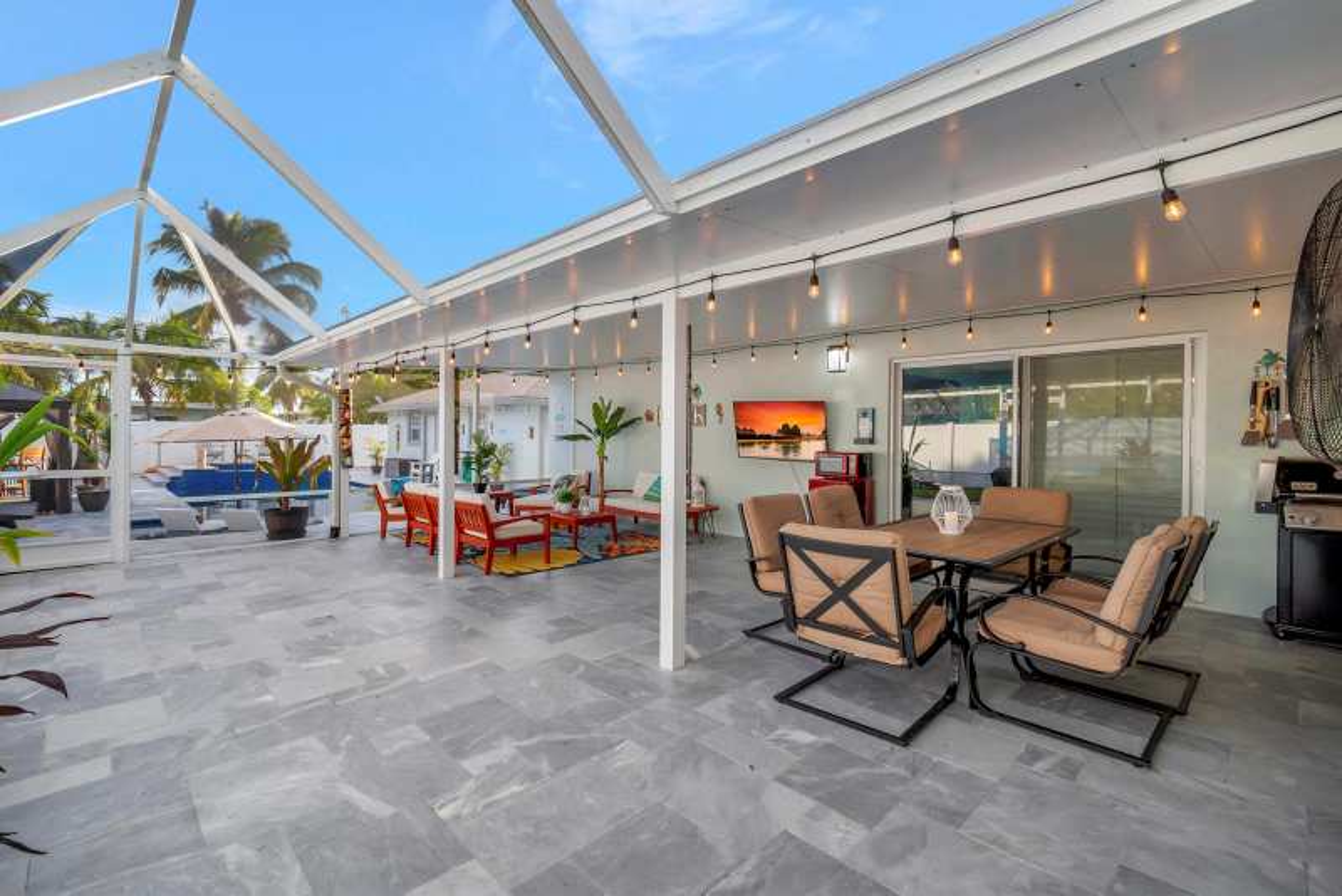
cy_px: 448
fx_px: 559
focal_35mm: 15
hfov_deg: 100.4
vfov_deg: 77.4
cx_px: 671
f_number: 8
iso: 500
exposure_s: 1/250
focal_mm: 10
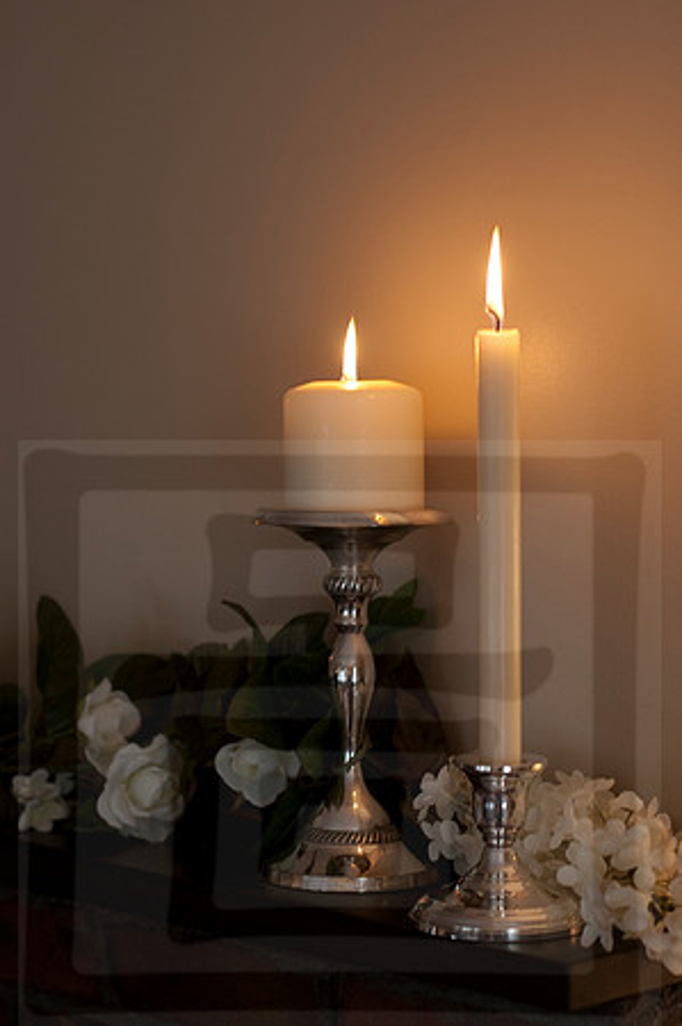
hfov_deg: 18.1
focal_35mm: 75
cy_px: 513
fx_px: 2136
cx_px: 341
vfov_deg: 27.0
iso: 200
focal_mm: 50
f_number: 2.8
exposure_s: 1/30
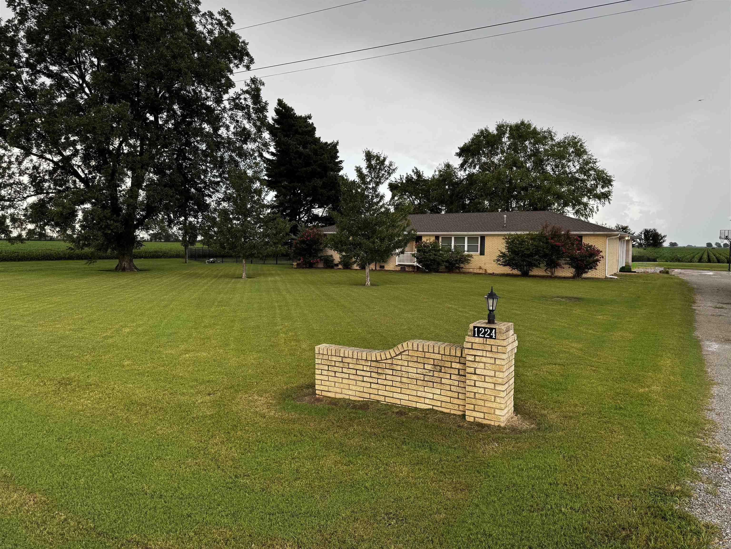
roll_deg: -1.0
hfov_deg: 71.6
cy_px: 274
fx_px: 507
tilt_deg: -4.2
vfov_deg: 56.8
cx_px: 366
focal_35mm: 24
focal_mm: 6.76
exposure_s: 1/368
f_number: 1.78
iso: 80
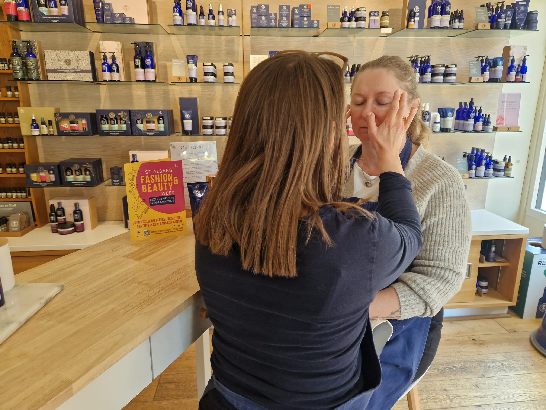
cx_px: 273
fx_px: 363
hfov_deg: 73.9
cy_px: 205
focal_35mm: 23
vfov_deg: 58.9
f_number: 1.8
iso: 100
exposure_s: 1/100
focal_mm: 5.4
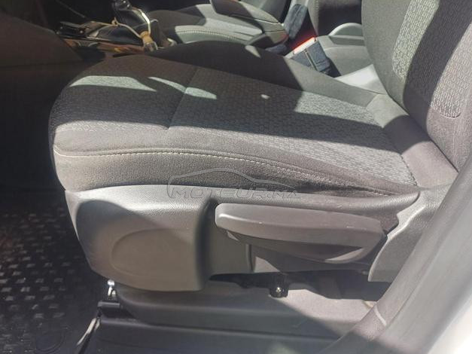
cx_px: 233
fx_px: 354
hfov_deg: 67.3
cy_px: 183
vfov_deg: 53.0
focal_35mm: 26
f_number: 1.8
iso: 50
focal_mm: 4.65
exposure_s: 1/123
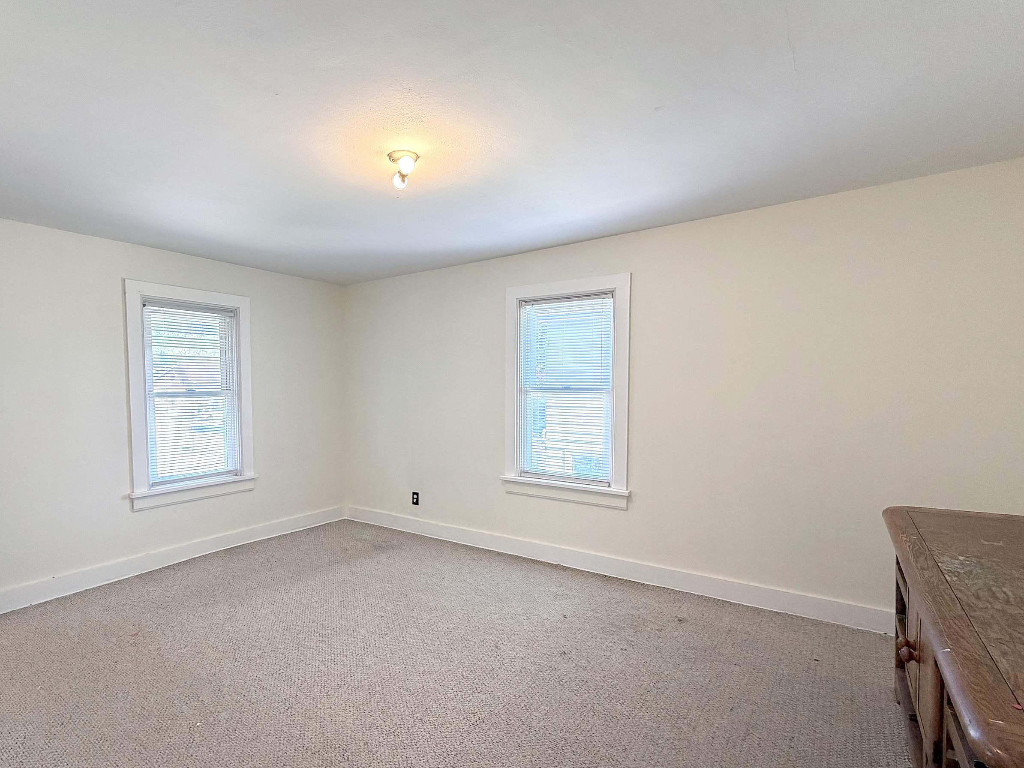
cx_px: 442
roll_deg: +0.3
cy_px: 413
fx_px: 532
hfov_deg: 87.2
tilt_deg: -3.9
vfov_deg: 71.5
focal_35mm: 18
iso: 200
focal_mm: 2.22
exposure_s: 1/120
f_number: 2.2
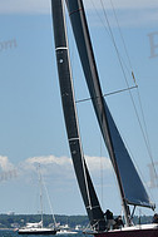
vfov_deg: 5.8
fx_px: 2343
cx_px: 82
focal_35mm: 356
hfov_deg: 3.9
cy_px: 109
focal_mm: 116
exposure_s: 1/1000
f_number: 9
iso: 250
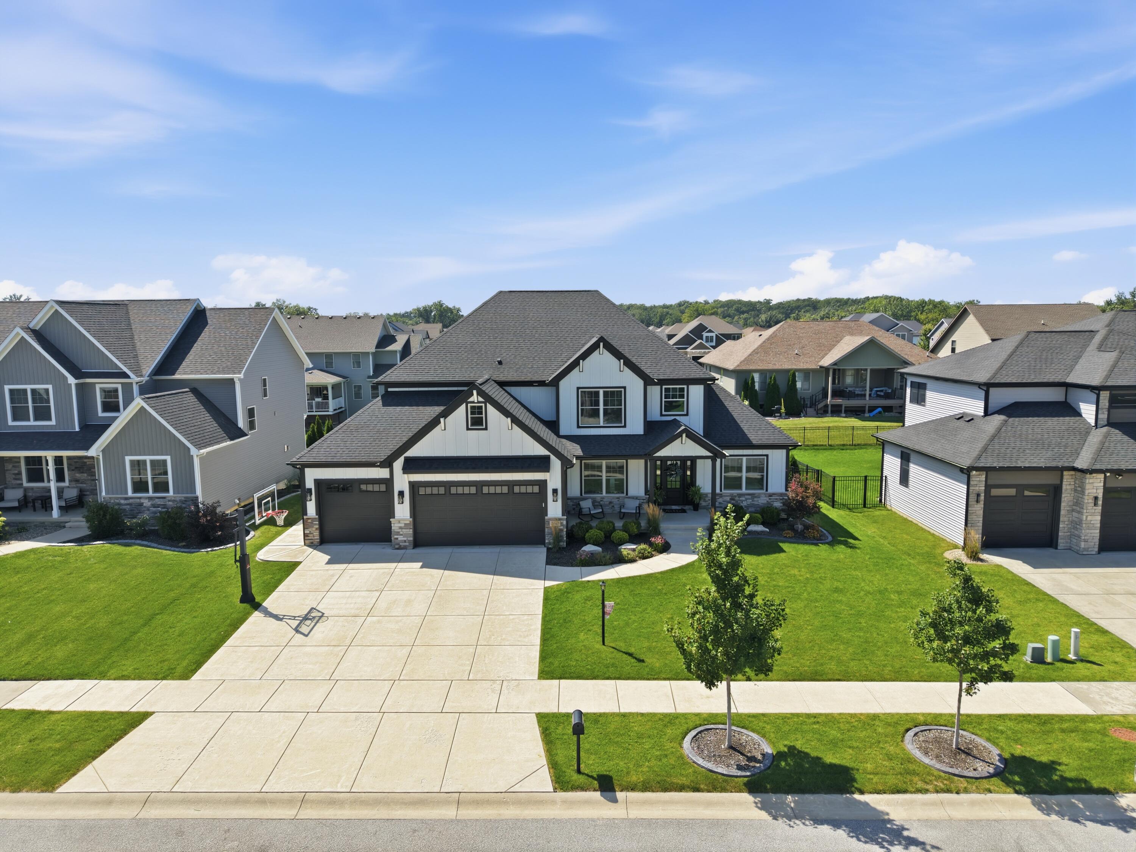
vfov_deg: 56.8
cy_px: 426
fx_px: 788
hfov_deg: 71.6
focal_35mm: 24
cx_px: 568
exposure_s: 1/5000
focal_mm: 8.7
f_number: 1.8
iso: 250
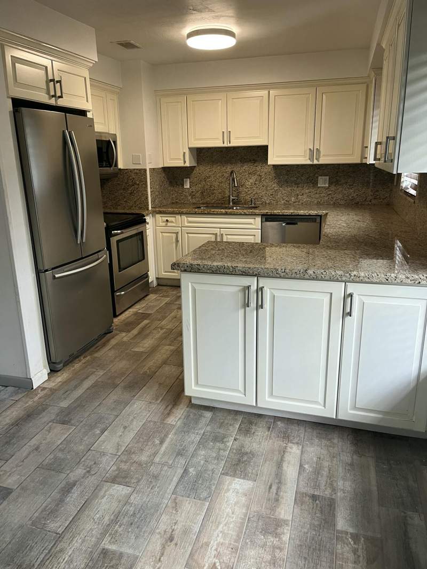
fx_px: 427
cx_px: 214
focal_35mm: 26
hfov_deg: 53.1
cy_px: 284
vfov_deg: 67.3
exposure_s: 1/85
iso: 125
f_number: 1.6
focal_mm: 5.1
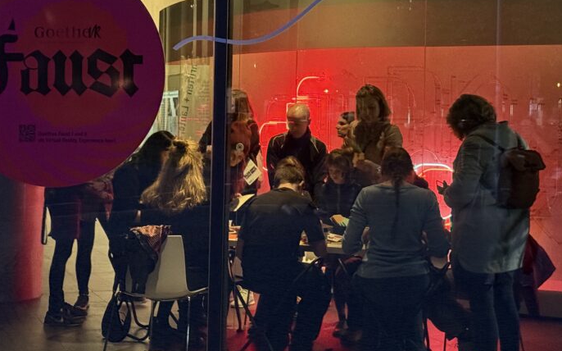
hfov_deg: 27.1
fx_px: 1163
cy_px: 107
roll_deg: -0.2
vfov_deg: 17.1
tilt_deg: +0.2
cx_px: 336
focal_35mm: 76
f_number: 1.78
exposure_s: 1/25
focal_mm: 6.76
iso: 500
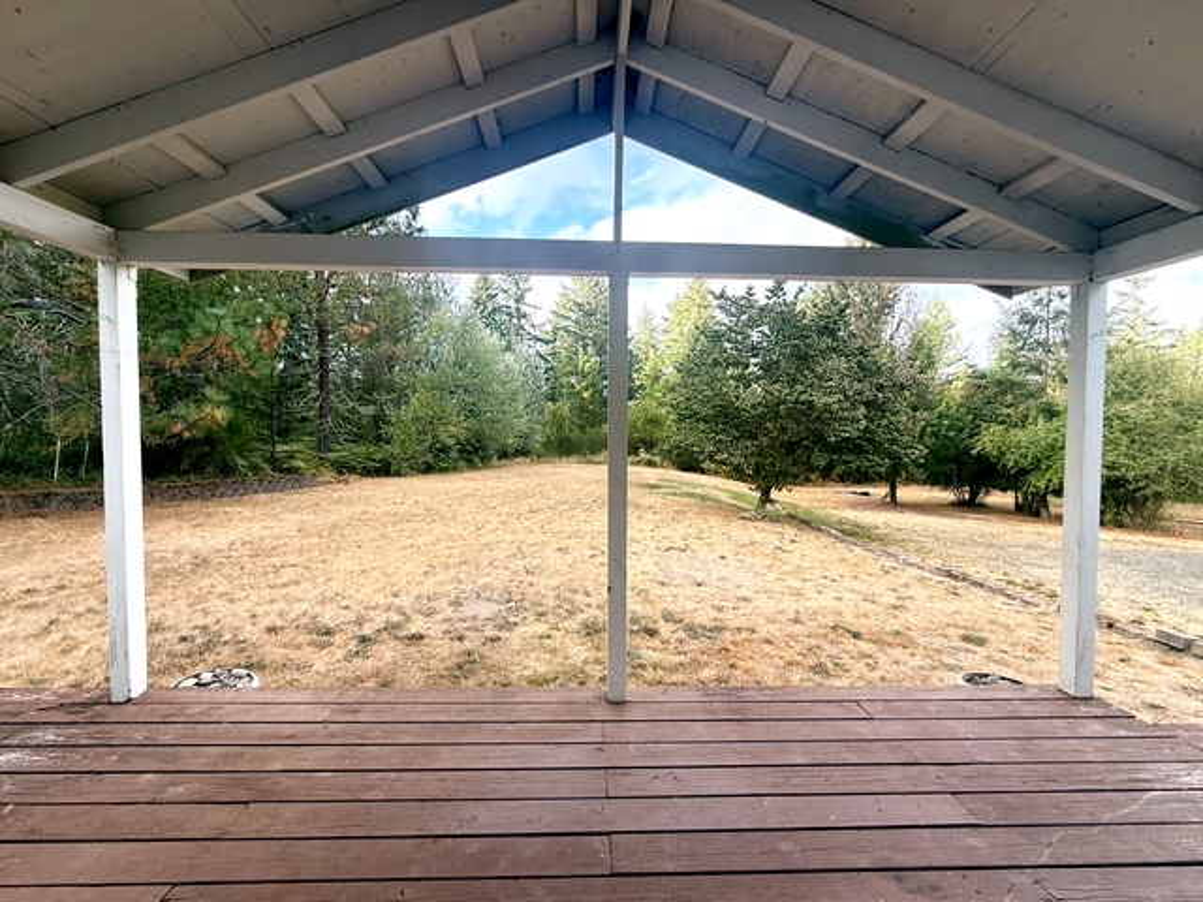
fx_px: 487
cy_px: 451
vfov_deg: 85.7
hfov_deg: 102.1
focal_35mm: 14
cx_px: 602
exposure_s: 1/238
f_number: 2.2
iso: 64
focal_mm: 2.22
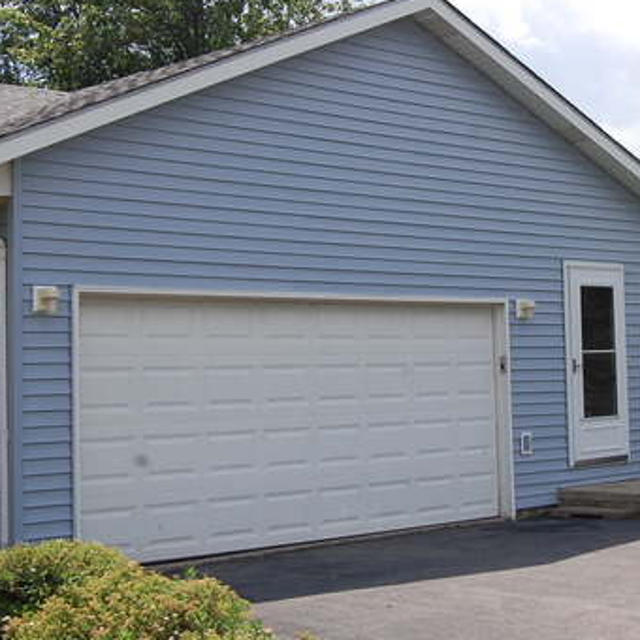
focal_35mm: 67
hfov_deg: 25.5
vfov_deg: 25.7
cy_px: 271
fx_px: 1401
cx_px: 444
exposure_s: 1/320
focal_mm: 28
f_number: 9
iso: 200
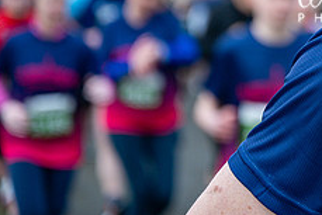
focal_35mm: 177
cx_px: 389
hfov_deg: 11.4
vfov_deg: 7.7
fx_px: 1584
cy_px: -26
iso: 500
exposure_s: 1/1250
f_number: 2.8
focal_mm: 70
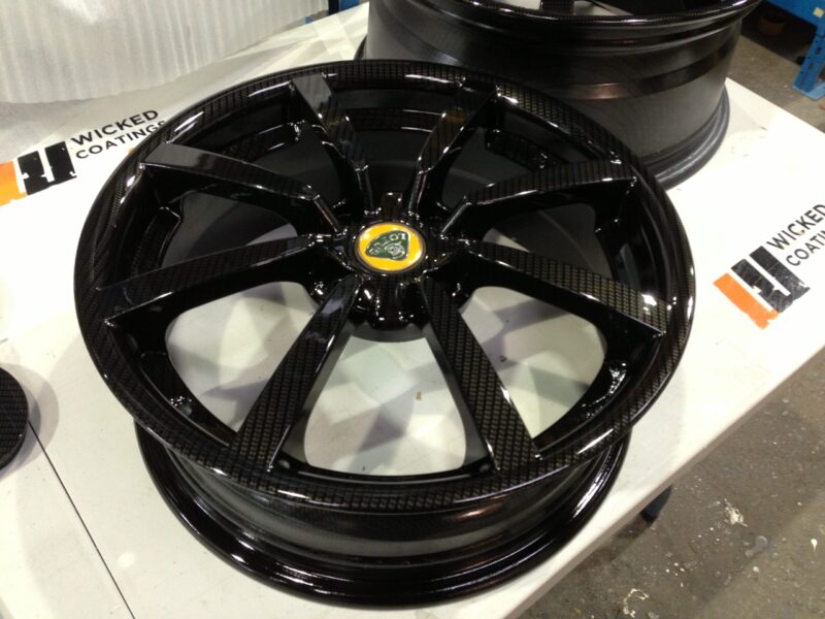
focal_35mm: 33
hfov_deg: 55.4
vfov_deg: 42.9
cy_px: 310
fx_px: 786
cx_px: 412
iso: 160
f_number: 2.4
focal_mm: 4.13
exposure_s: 1/20
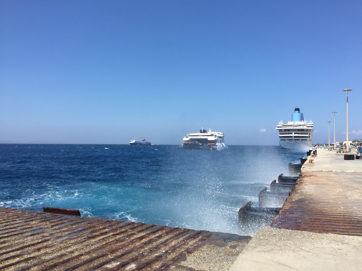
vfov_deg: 48.2
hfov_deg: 61.7
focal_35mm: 29
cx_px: 181
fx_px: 303
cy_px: 136
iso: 32
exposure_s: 1/2198
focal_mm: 4.15
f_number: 2.2
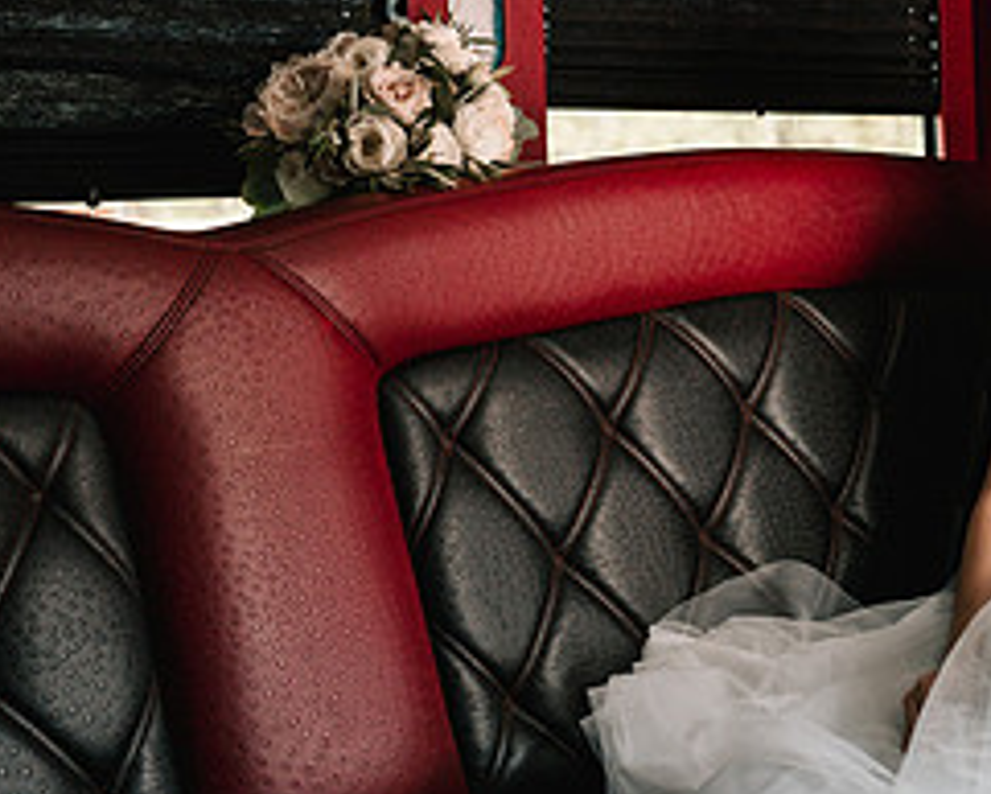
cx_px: 806
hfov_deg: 23.7
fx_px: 2318
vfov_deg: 19.4
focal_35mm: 79
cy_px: 397
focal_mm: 35
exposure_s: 1/200
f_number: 3.2
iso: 500
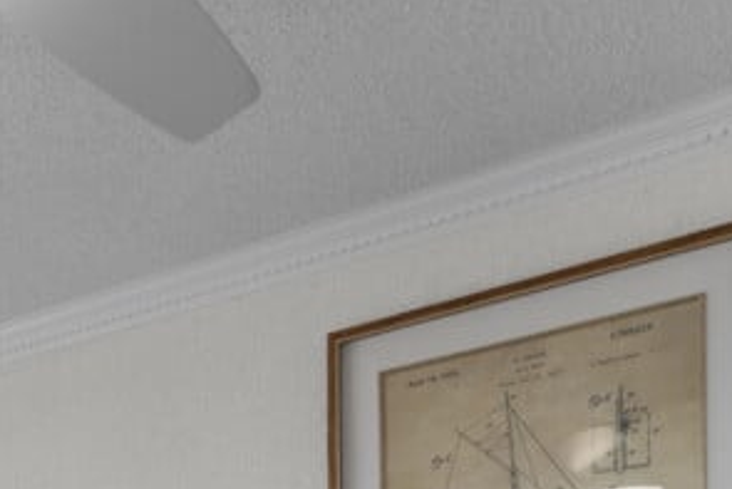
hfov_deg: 33.0
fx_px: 1058
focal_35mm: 52
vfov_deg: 21.0
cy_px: 783
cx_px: -87
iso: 100
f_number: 4.5
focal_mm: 10
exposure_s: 1/30
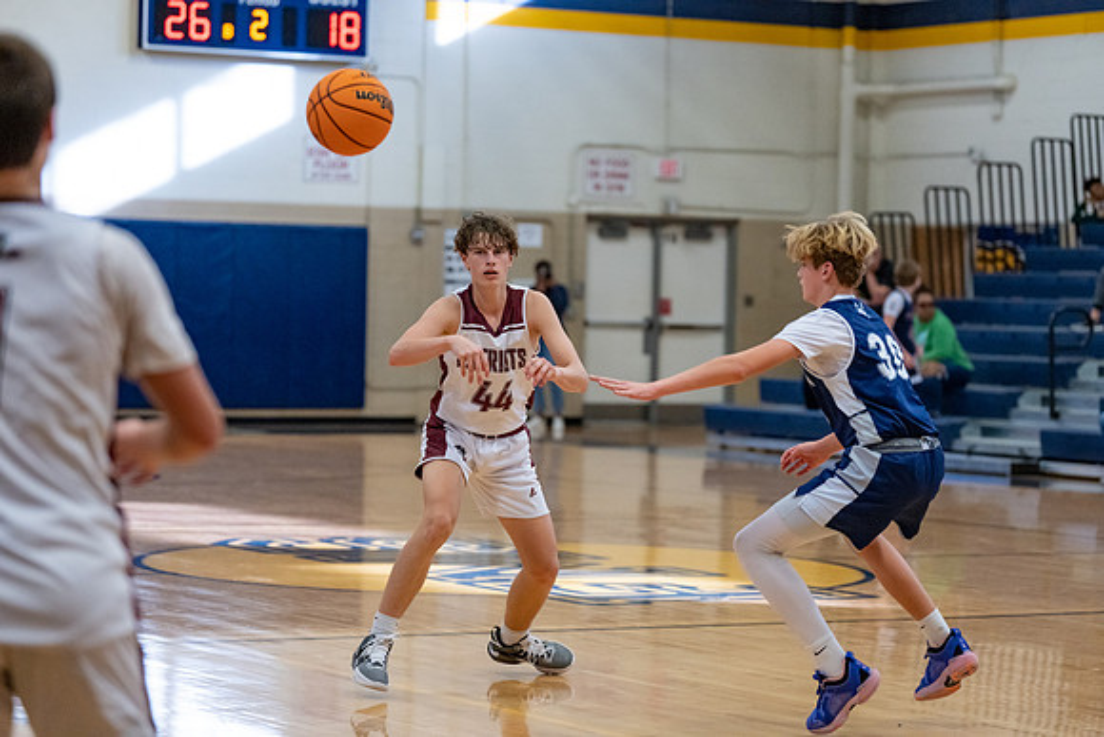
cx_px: 552
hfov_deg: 18.4
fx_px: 3405
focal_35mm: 111
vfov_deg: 12.3
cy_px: 368
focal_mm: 111
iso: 5000
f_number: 2.8
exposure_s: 1/1000
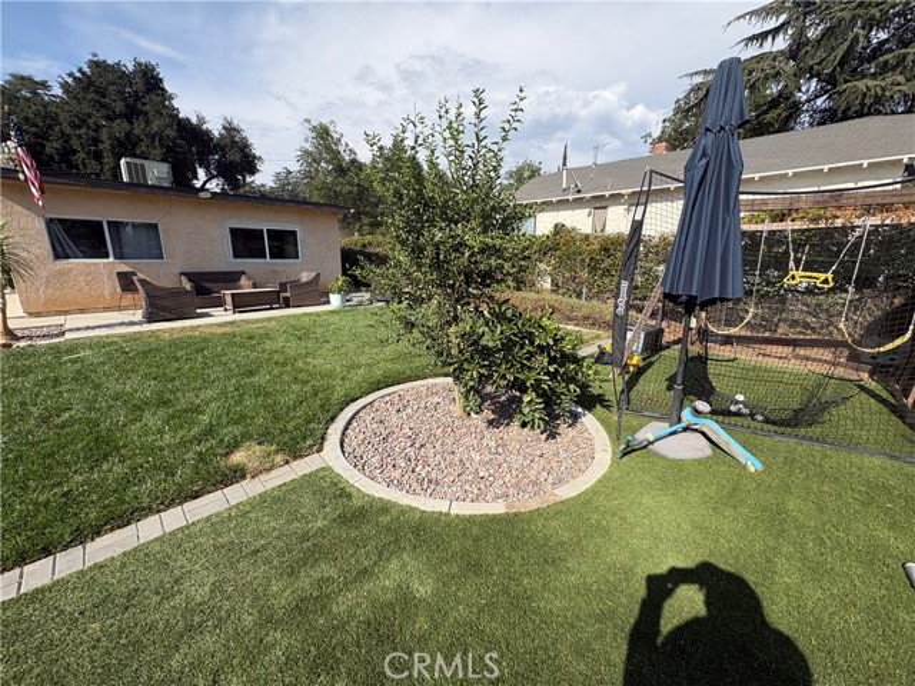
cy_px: 343
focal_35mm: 14
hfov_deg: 102.1
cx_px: 458
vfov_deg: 85.7
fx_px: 370
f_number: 2.2
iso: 40
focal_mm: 2.22
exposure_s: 1/1346
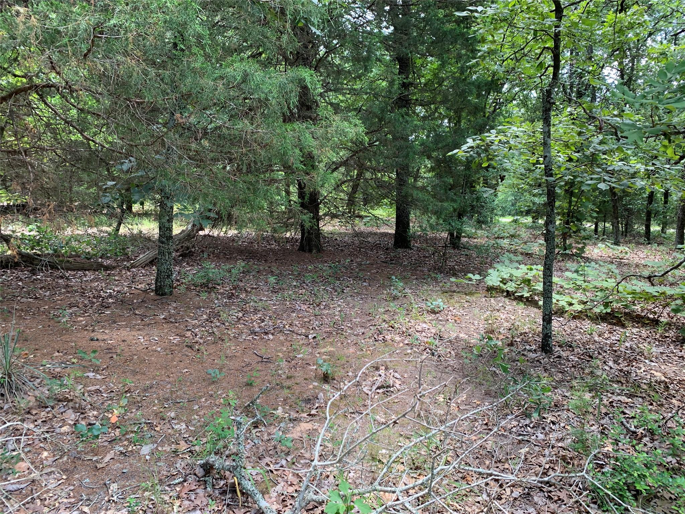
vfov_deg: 53.1
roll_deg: +0.9
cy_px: 257
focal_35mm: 26
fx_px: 515
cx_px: 342
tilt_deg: -5.4
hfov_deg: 67.3
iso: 32
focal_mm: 4.25
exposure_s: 1/122
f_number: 1.8
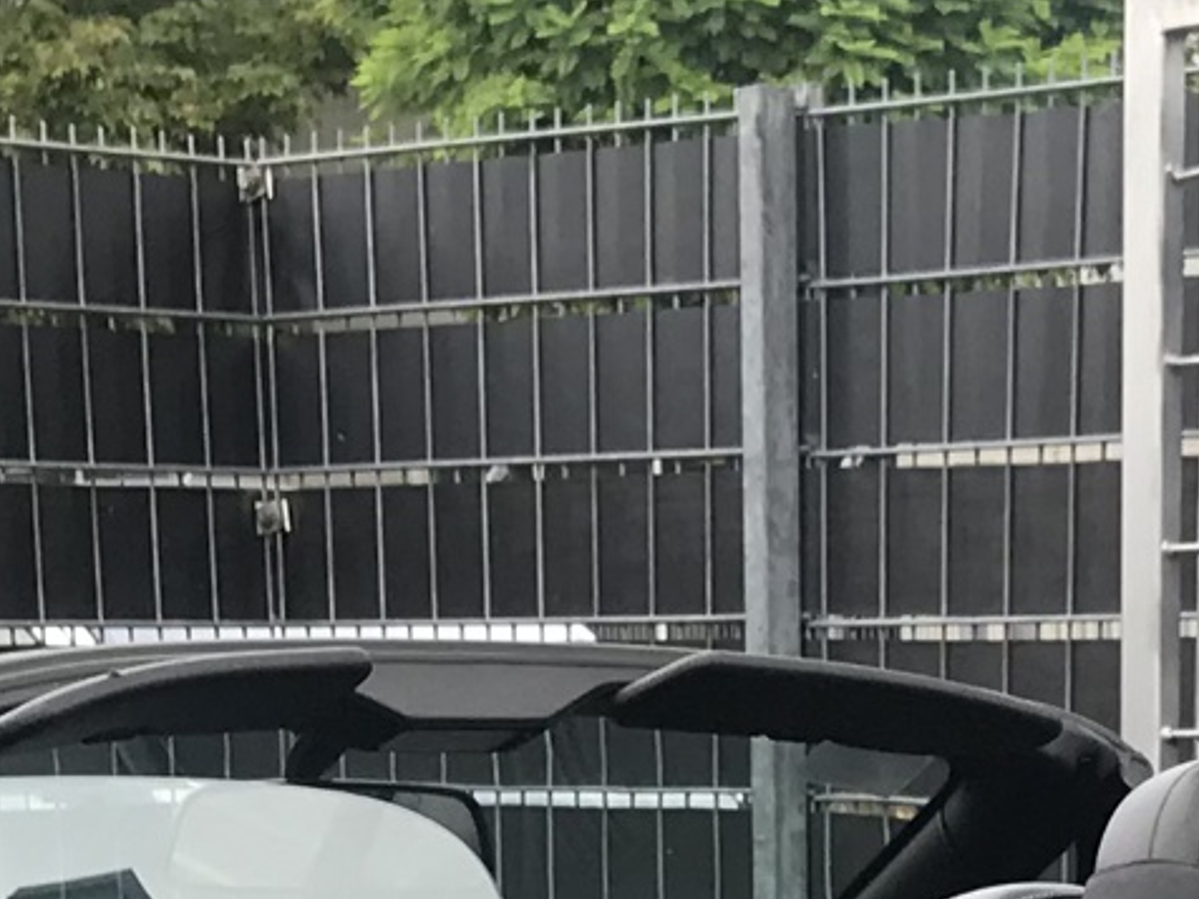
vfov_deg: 9.4
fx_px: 5092
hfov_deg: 13.3
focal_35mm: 147
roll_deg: +0.8
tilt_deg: -14.0
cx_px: 1028
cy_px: 1877
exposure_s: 1/361
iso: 20
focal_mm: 3.99
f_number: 1.8
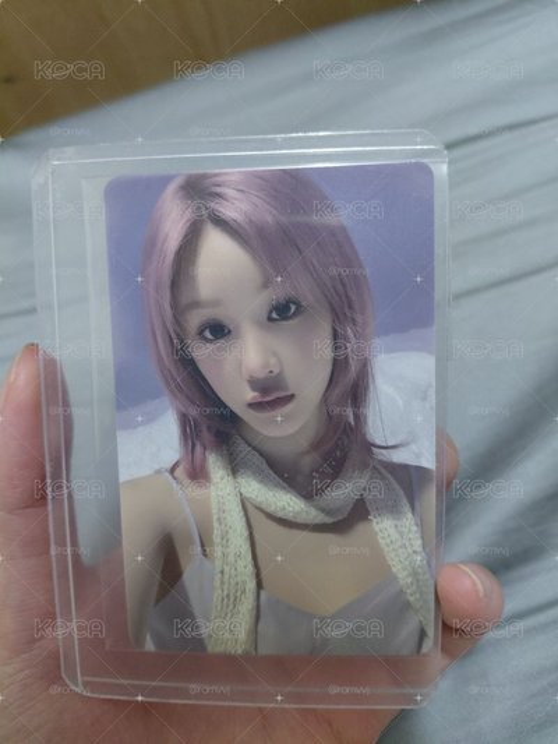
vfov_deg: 69.4
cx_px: 279
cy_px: 372
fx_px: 537
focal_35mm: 25
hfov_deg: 54.9
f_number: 1.8
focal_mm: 4.69
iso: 500
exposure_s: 1/24
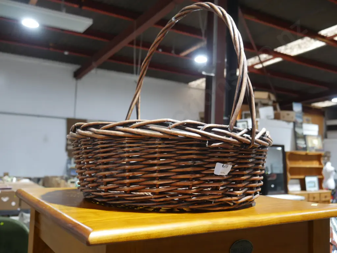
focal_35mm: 36
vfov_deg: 39.7
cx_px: 168
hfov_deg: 51.4
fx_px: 350
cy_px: 126
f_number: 4
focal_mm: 18
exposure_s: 1/60
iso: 800
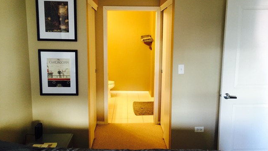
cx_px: 134
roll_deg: -0.4
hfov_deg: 61.0
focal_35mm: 32
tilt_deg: -10.0
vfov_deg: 36.6
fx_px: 227
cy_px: 69
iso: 125
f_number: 2.2
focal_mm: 4.15
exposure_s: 1/30
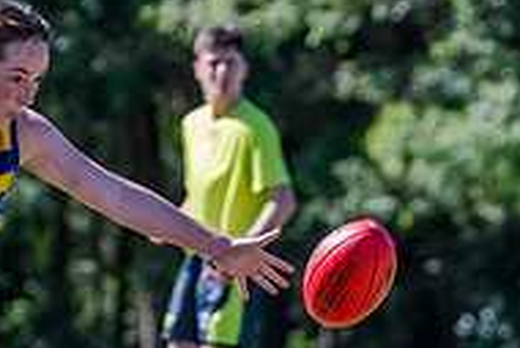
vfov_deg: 1.6
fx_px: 12388
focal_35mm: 857
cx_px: 89
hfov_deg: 2.4
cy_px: 367
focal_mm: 240
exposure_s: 1/1600
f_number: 7.1
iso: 800
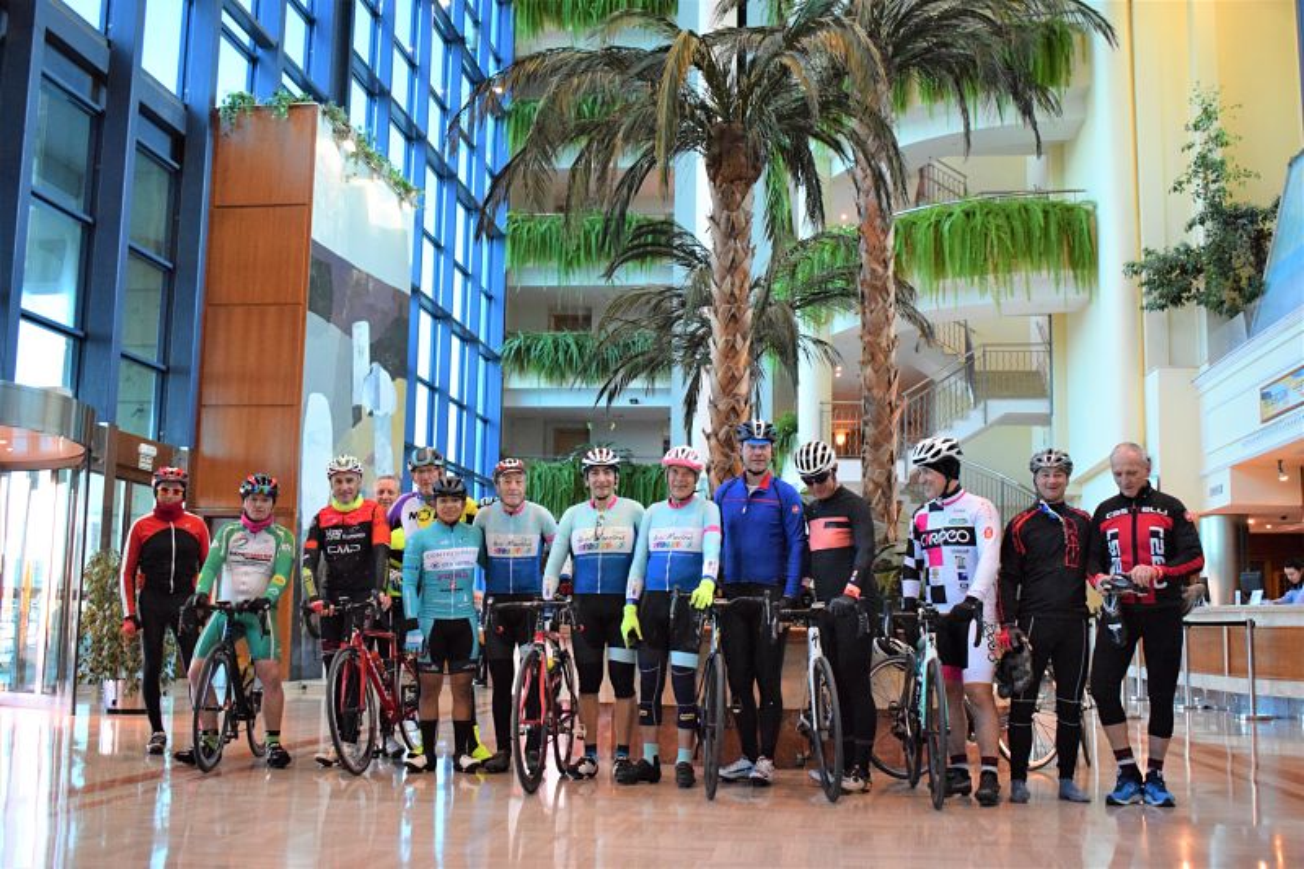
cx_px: 652
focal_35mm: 39
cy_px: 434
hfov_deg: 49.6
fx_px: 1412
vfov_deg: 34.2
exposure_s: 1/200
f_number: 4
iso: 3200
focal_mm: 26
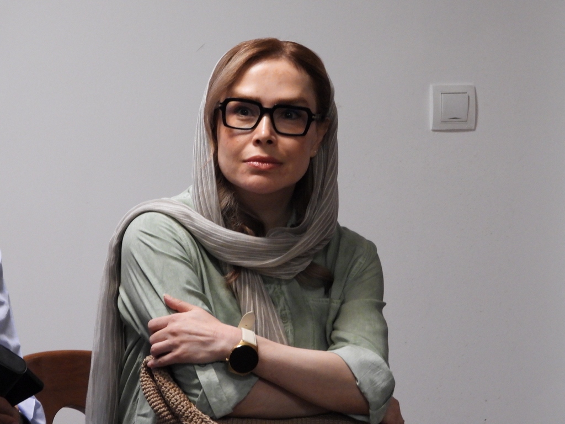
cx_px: 282
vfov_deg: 4.3
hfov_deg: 5.7
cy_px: 212
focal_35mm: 345
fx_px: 5631
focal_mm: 62.1
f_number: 4.5
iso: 800
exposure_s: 1/20
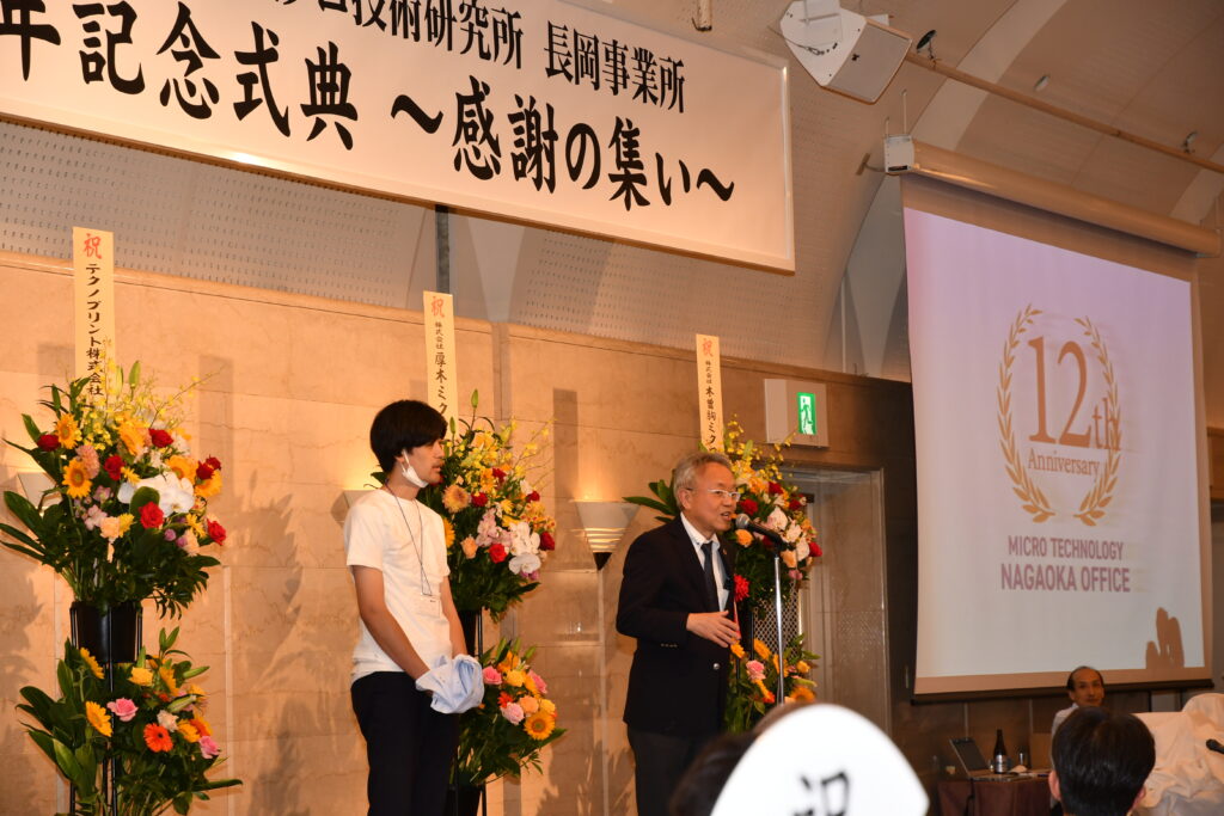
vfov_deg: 14.0
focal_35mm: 98
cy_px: 408
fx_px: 3315
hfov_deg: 20.9
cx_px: 612
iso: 500
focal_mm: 65
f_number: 5.6
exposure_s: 1/100
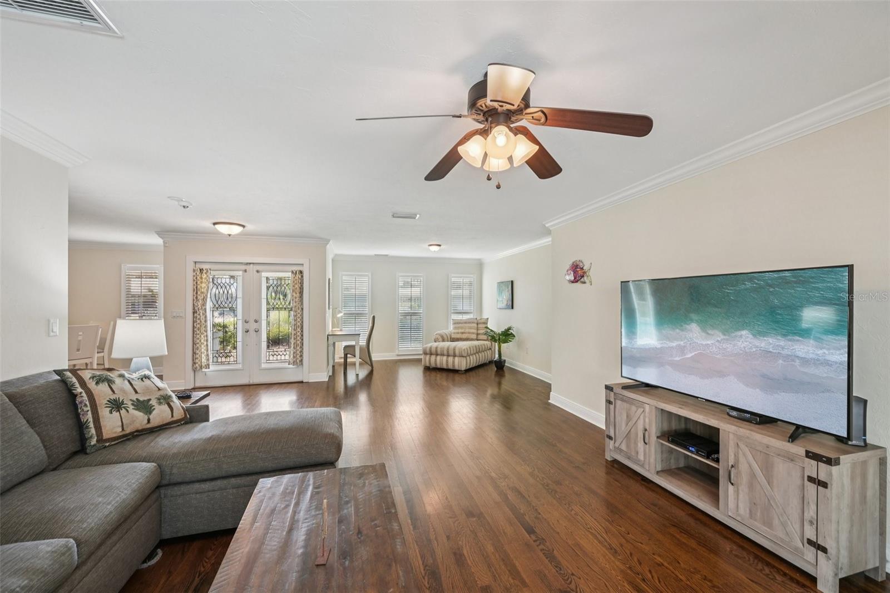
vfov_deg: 81.2
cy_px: 296
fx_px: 346
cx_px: 445
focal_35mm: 14
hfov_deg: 104.3
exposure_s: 1/40
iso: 400
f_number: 8
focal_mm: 14
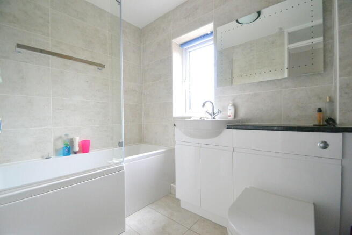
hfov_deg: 100.4
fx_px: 147
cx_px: 176
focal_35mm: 15
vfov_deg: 77.4
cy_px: 118
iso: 2200
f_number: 3.5
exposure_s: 1/60
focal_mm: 10
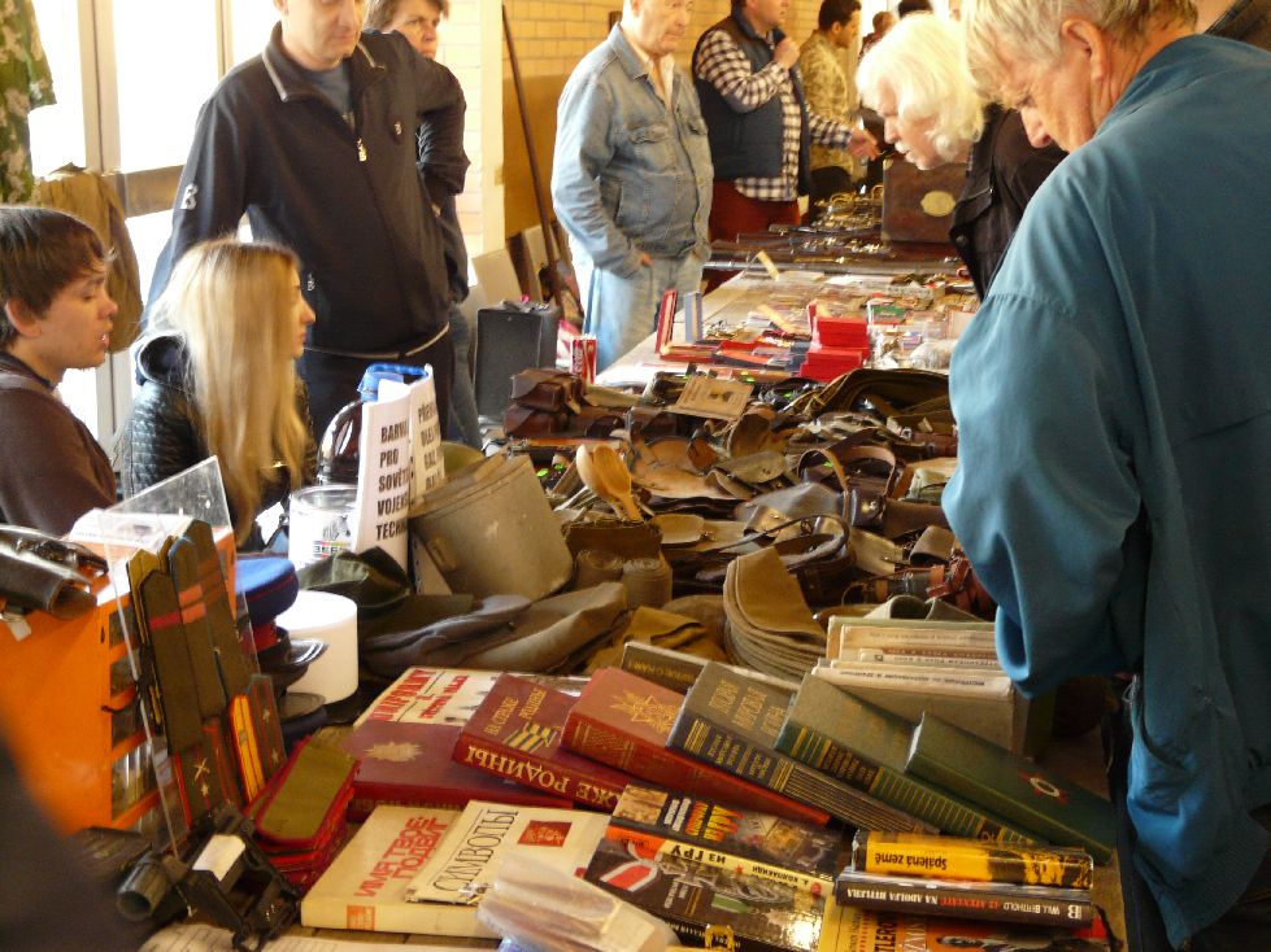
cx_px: 636
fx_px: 2239
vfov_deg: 24.0
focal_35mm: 61
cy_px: 476
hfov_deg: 31.7
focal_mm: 10
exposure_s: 1/8
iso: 200
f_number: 3.2
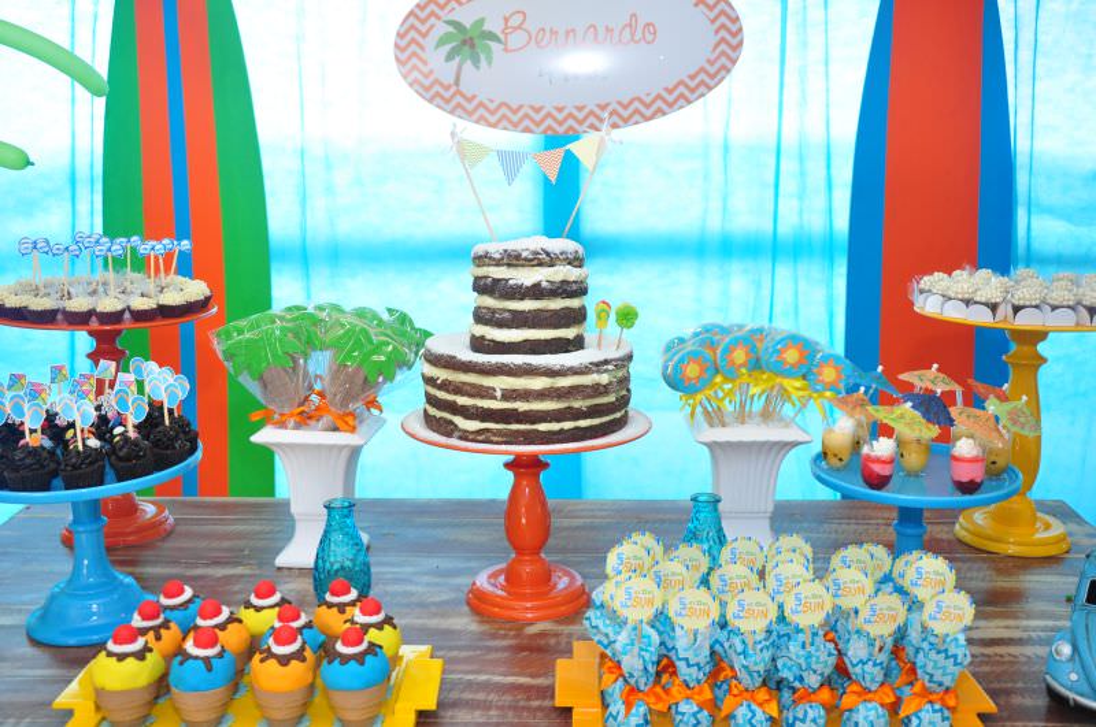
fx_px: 1140
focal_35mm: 38
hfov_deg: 51.3
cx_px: 548
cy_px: 364
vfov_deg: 35.4
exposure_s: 1/60
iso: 500
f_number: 5.6
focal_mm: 25
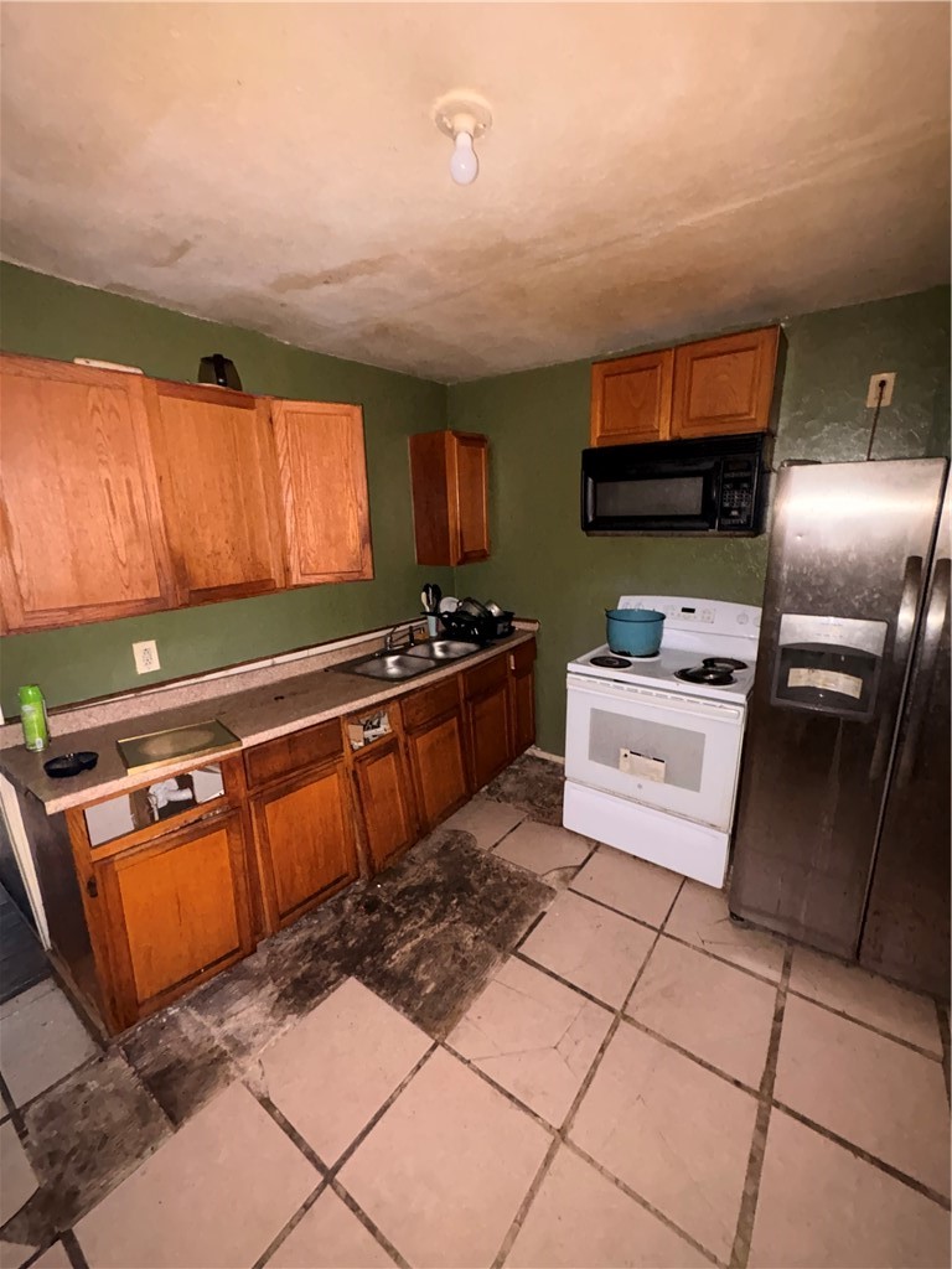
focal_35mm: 14
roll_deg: +1.3
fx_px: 513
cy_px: 634
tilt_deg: -12.3
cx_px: 476
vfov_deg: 102.1
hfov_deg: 85.7
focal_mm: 2.22
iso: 800
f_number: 2.2
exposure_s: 1/16
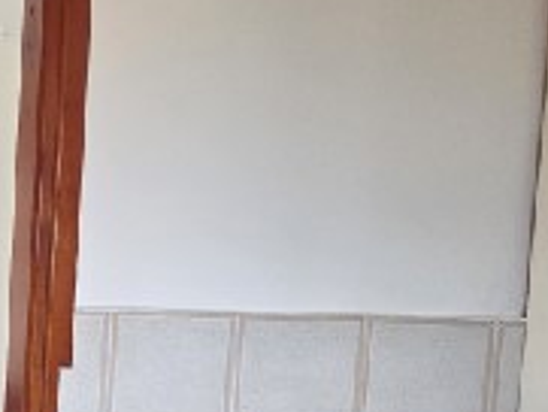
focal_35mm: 46
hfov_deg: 26.3
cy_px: 312
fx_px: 729
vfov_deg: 31.0
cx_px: -318
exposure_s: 1/359
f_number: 2.2
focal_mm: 2.2
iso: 320
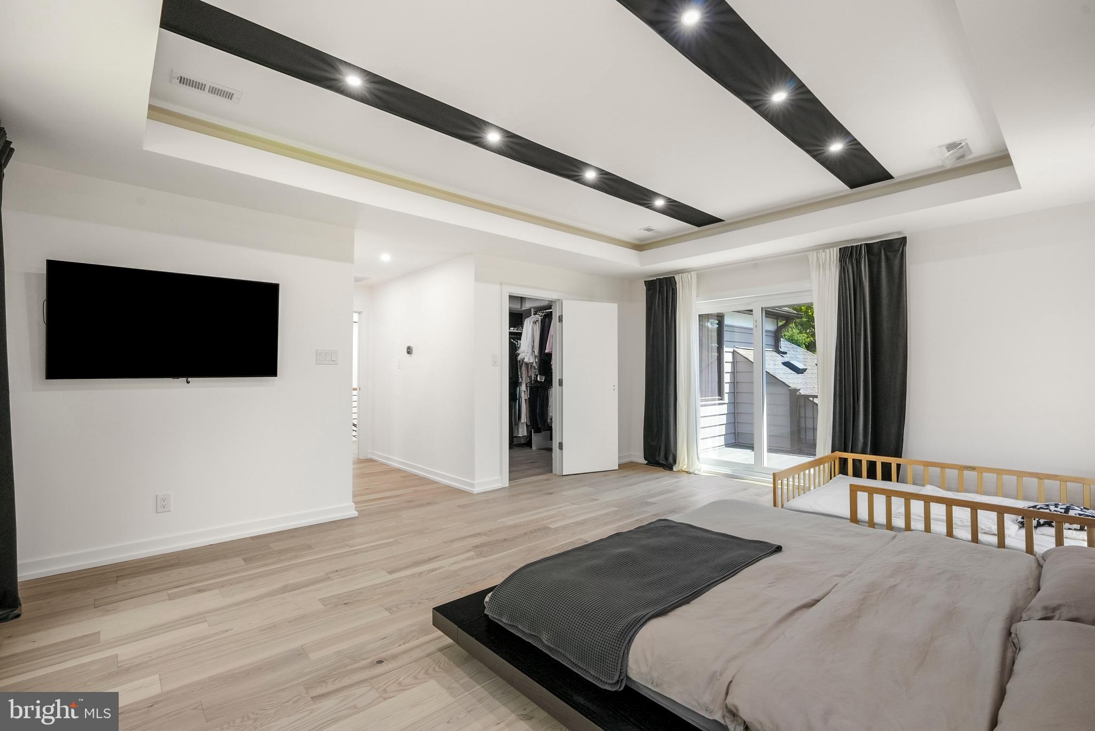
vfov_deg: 73.8
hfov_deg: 96.7
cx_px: 548
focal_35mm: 16
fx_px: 487
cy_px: 366
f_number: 10
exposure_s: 1/4
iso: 800
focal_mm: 16
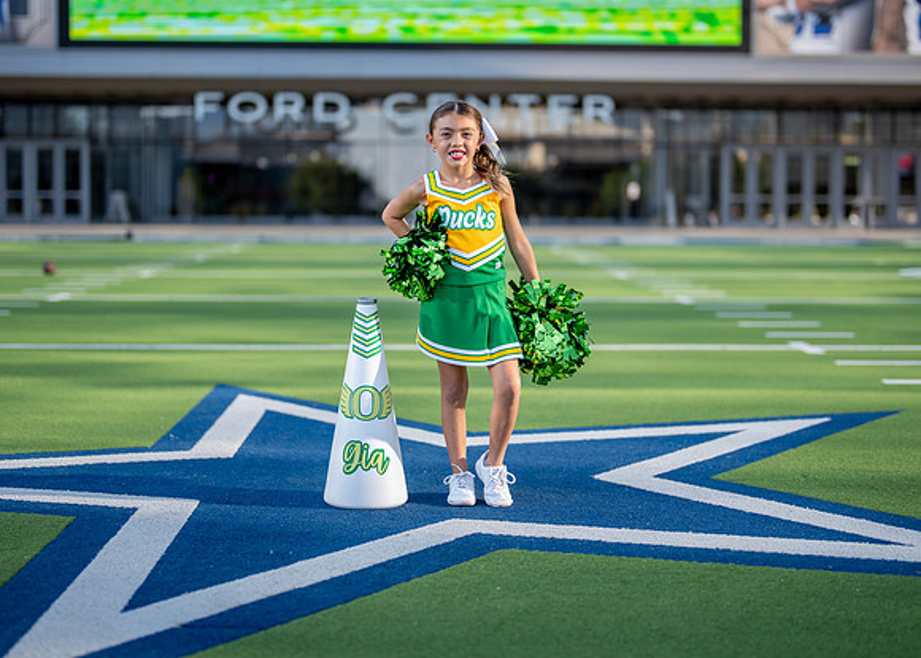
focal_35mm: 61
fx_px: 1592
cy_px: 285
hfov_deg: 32.3
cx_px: 475
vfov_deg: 23.3
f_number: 1.2
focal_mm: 50
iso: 100
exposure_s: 1/3200
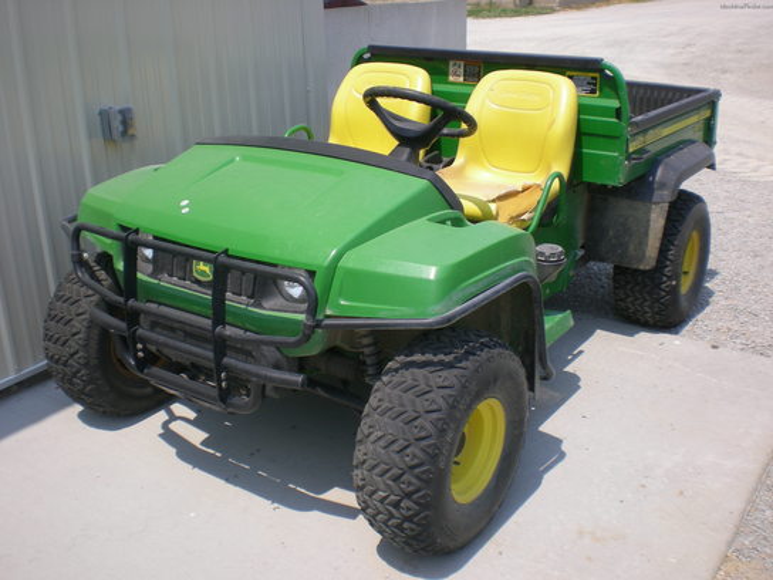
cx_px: 386
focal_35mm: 38
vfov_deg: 37.7
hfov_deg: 49.0
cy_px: 290
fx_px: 849
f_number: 4.6
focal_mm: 6.3
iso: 50
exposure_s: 1/414
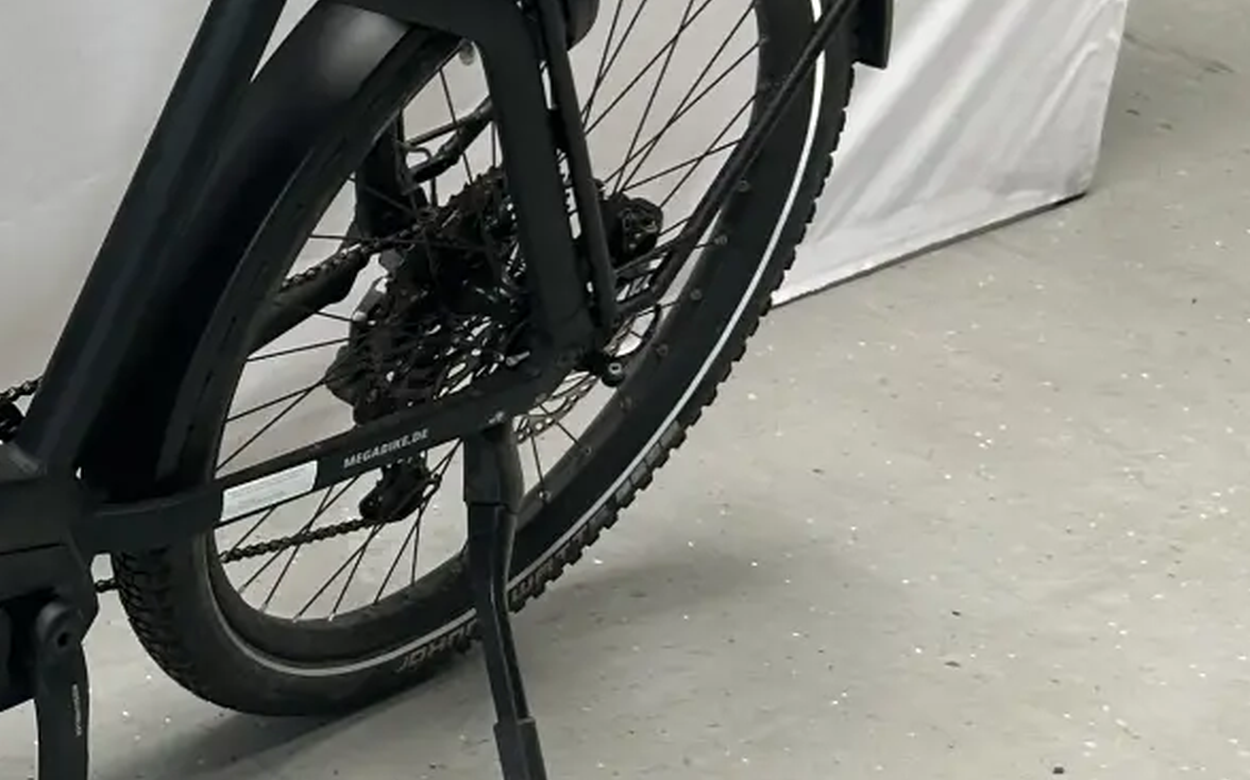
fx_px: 3065
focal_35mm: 90
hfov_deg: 21.0
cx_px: -366
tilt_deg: -30.0
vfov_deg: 14.5
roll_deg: -2.6
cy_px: 440
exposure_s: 1/121
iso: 80
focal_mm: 5.7
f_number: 1.5
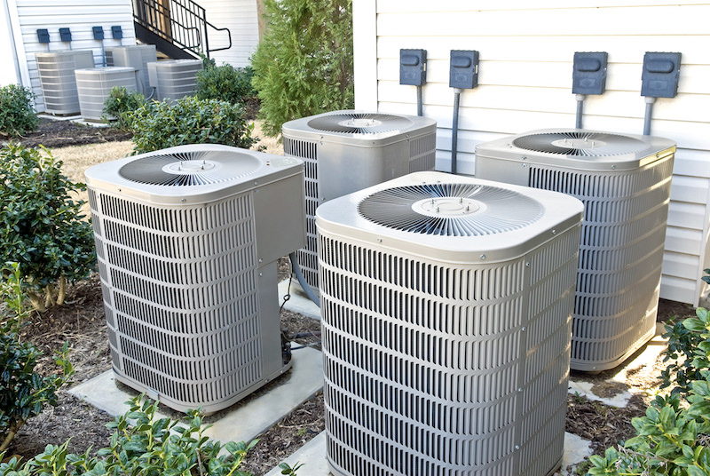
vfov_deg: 38.5
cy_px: 238
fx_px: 681
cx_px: 355
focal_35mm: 34
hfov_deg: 55.0
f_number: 10
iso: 100
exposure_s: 1/13
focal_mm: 23
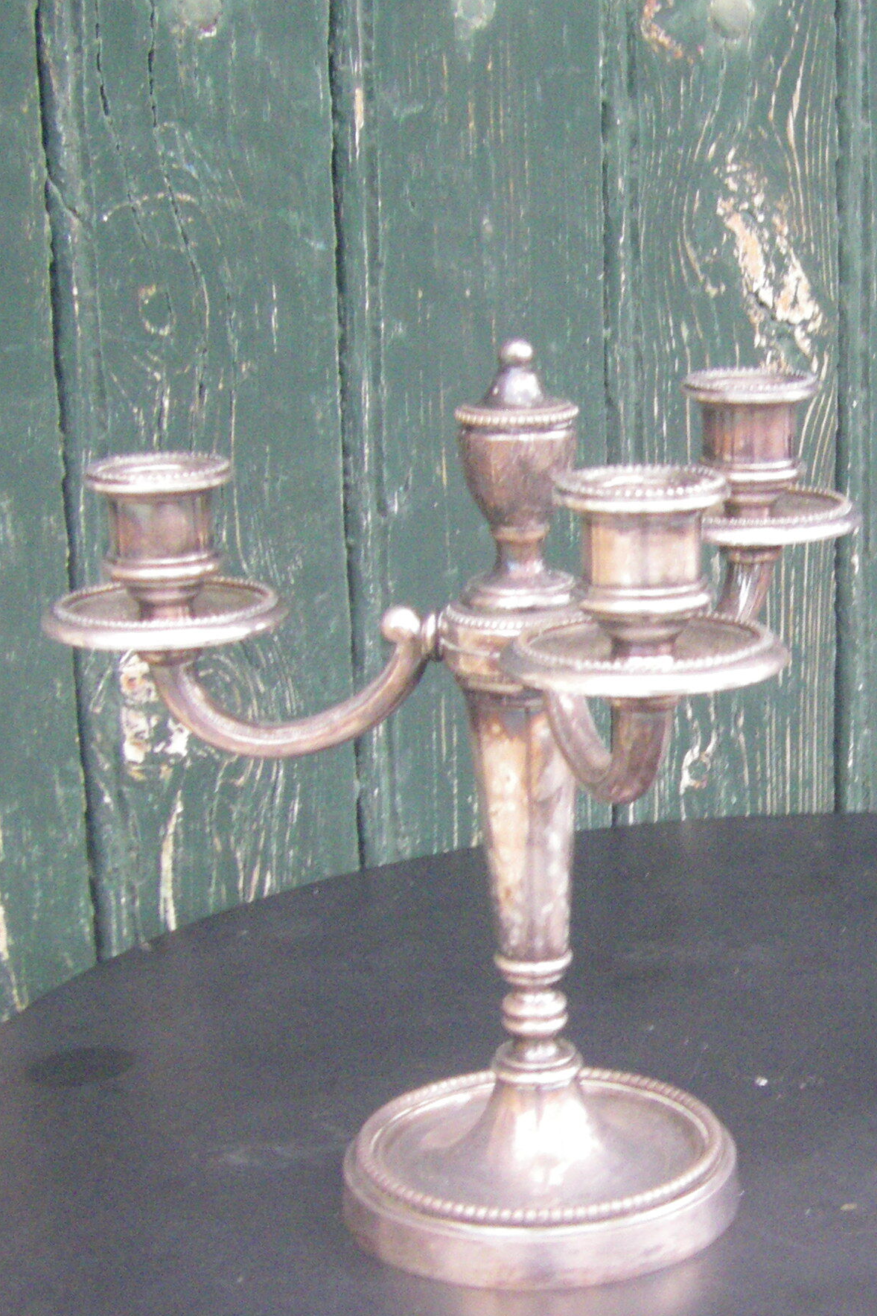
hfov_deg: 18.2
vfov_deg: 27.7
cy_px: 758
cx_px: 889
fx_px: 2667
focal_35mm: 73
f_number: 3.5
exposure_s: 1/50
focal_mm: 6.3
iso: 500
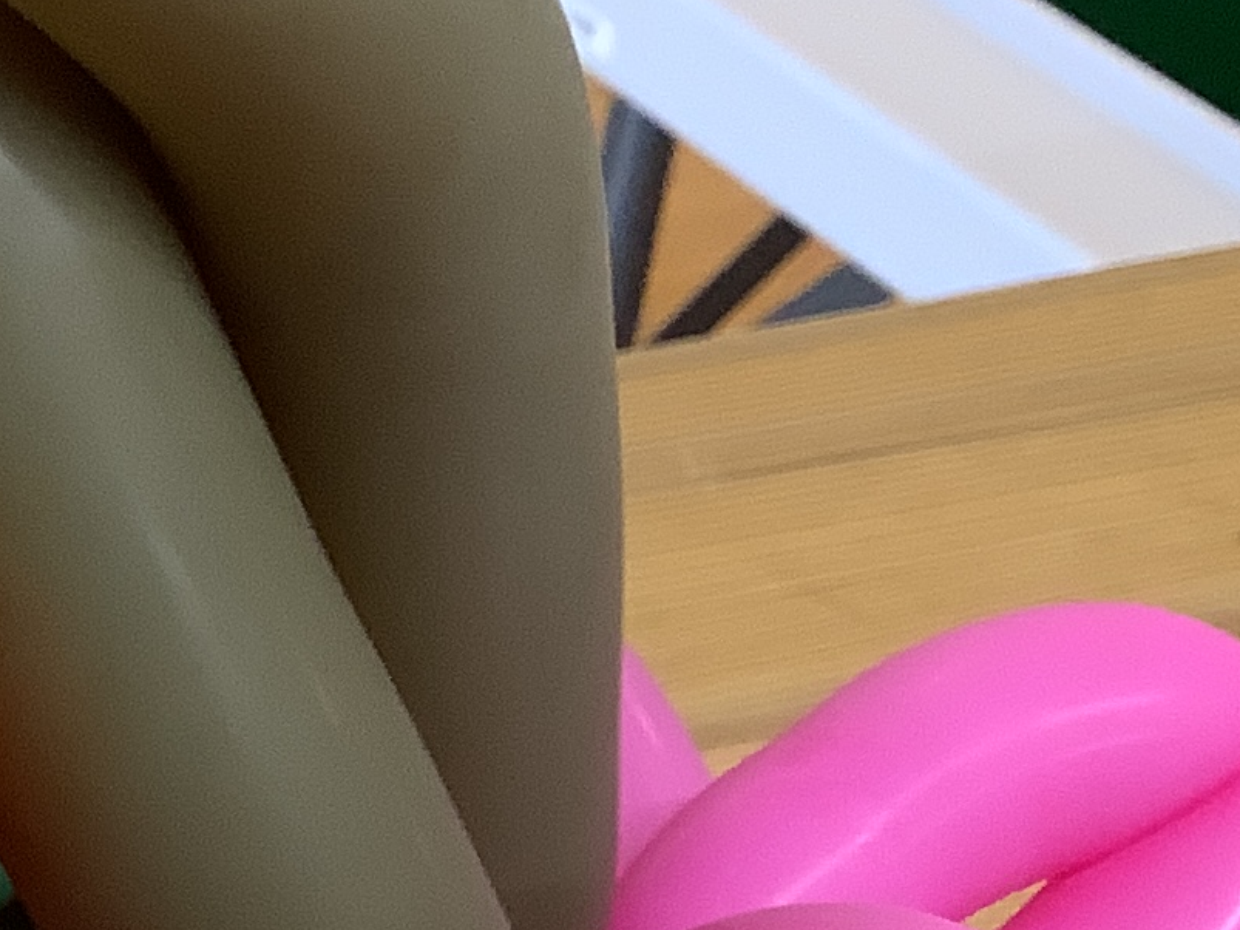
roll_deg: +1.3
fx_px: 4513
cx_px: -1195
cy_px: 664
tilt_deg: -33.7
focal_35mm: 126
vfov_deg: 11.7
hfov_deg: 13.5
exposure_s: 1/50
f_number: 2.4
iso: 100
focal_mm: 3.3
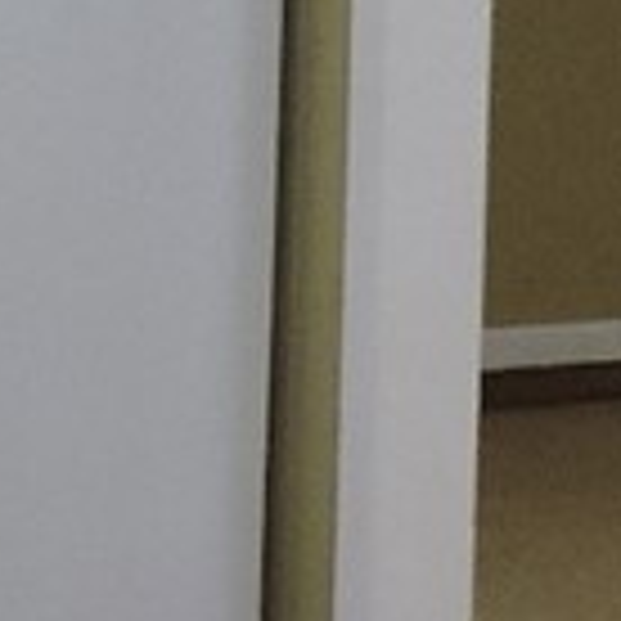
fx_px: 4648
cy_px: -86
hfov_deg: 7.4
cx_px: -576
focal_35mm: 229
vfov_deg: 7.6
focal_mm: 6.2
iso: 400
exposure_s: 1/40
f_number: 3.3
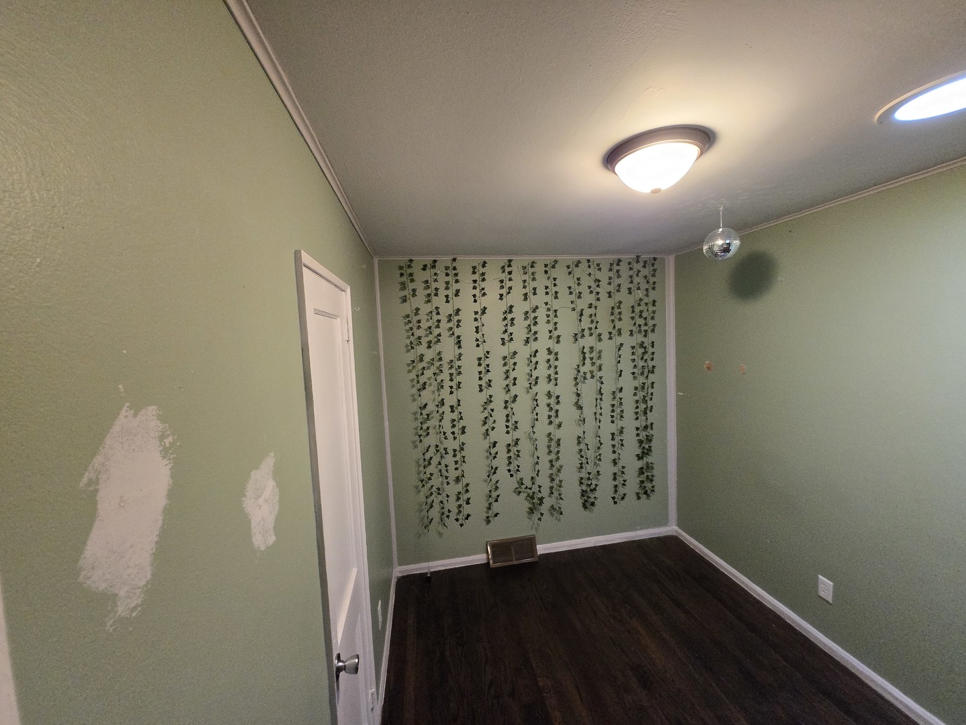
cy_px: 362
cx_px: 483
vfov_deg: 89.9
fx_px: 363
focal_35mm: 13
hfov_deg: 106.2
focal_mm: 1.7
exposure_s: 1/60
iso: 640
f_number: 2.2
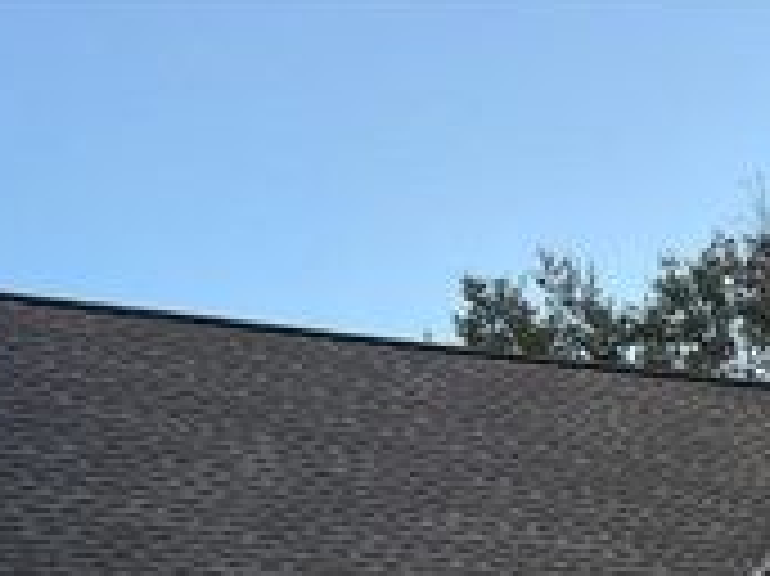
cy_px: 826
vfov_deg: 17.6
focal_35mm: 76
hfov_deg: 24.0
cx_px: 851
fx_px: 1689
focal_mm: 5.1
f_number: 1.6
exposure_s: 1/121
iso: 40
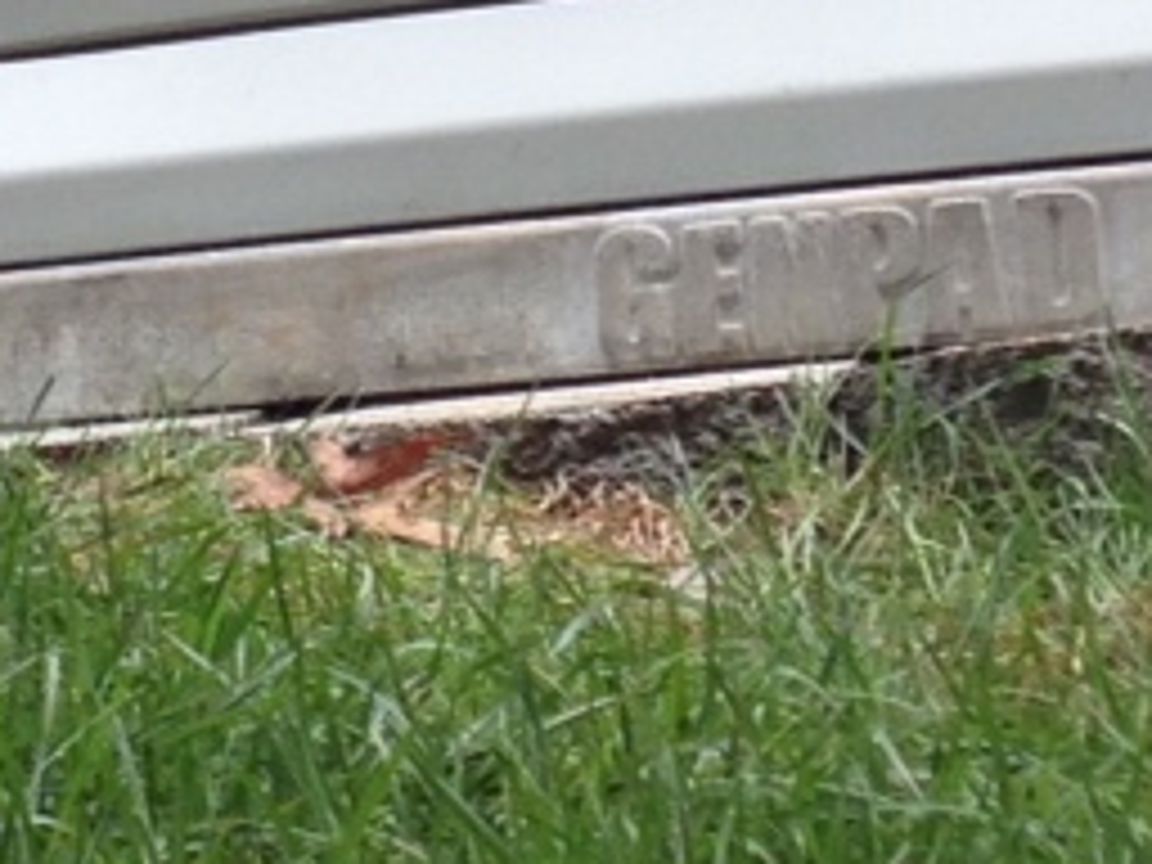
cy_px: -626
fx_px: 7288
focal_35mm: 219
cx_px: 374
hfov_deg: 9.0
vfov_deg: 6.6
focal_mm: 4.28
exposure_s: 1/265
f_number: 2.4
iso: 50
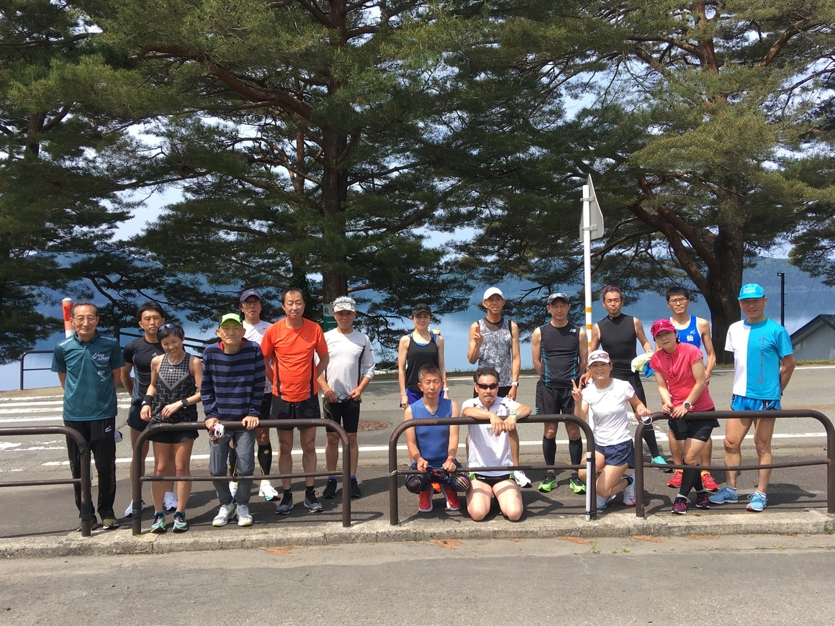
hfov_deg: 60.0
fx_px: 724
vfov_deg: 46.8
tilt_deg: -1.0
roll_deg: -0.6
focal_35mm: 30
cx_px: 408
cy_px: 304
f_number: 2.2
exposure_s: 1/777
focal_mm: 4.15
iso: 25
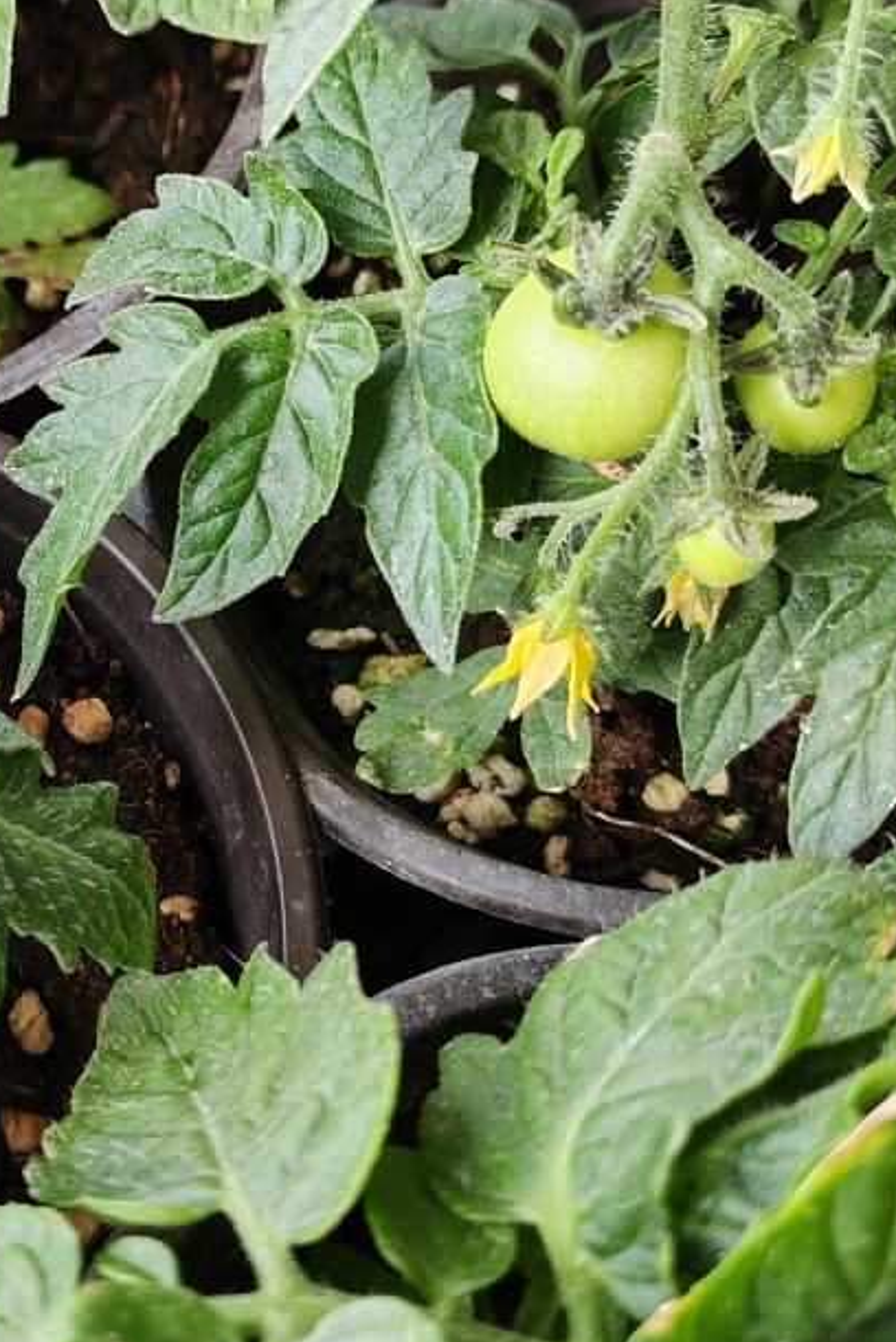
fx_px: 1827
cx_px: 145
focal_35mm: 49
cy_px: 570
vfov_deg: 40.2
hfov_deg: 26.9
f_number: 1.9
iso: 200
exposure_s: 1/100
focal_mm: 5.52
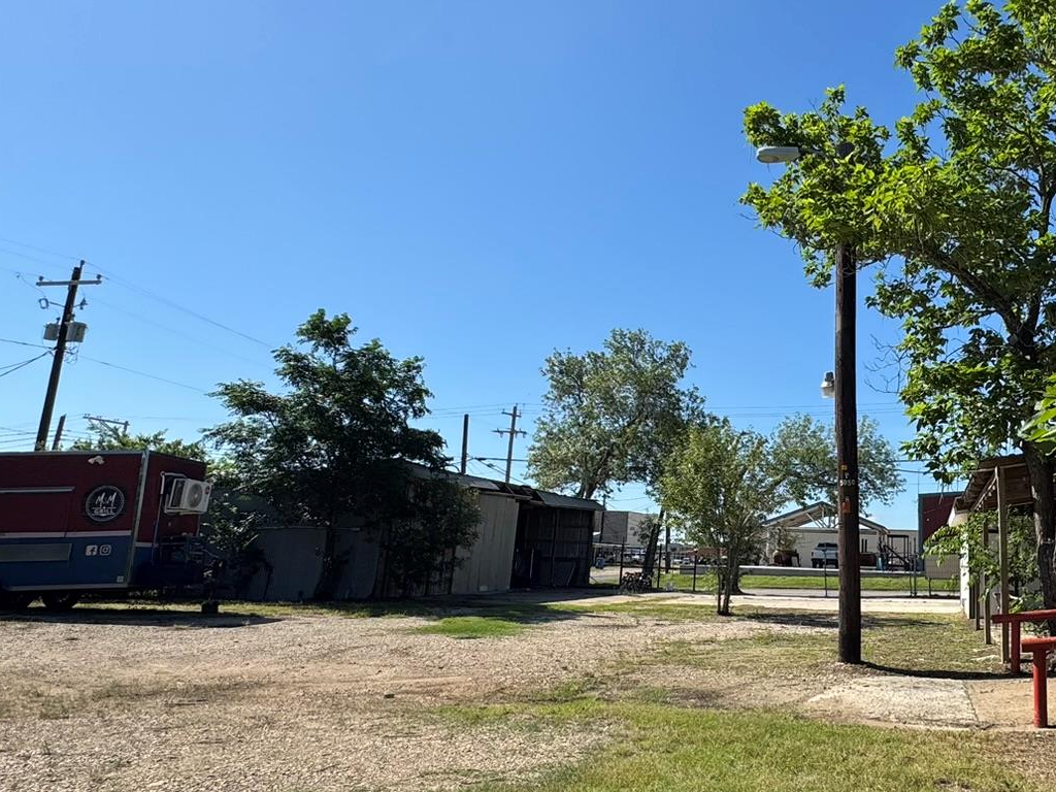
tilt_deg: +12.5
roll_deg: -1.4
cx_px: 802
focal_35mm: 28
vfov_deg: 49.7
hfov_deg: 59.7
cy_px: 378
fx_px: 854
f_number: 2.2
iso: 50
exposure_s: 1/2028
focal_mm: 2.22
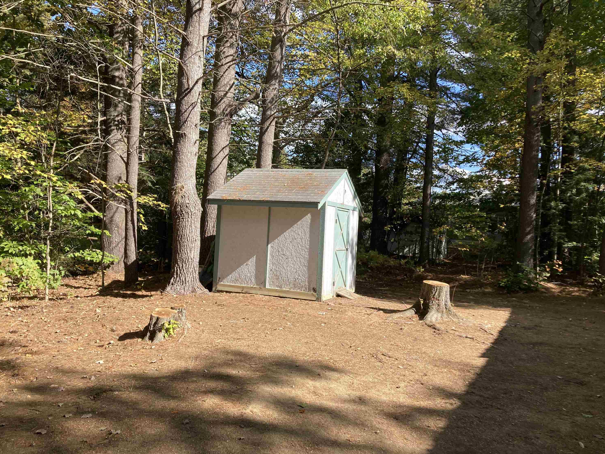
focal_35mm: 29
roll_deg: -3.7
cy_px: 229
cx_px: 302
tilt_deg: +2.4
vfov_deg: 48.2
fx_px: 507
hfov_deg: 61.7
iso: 20
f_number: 1.8
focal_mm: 3.99
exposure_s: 1/585
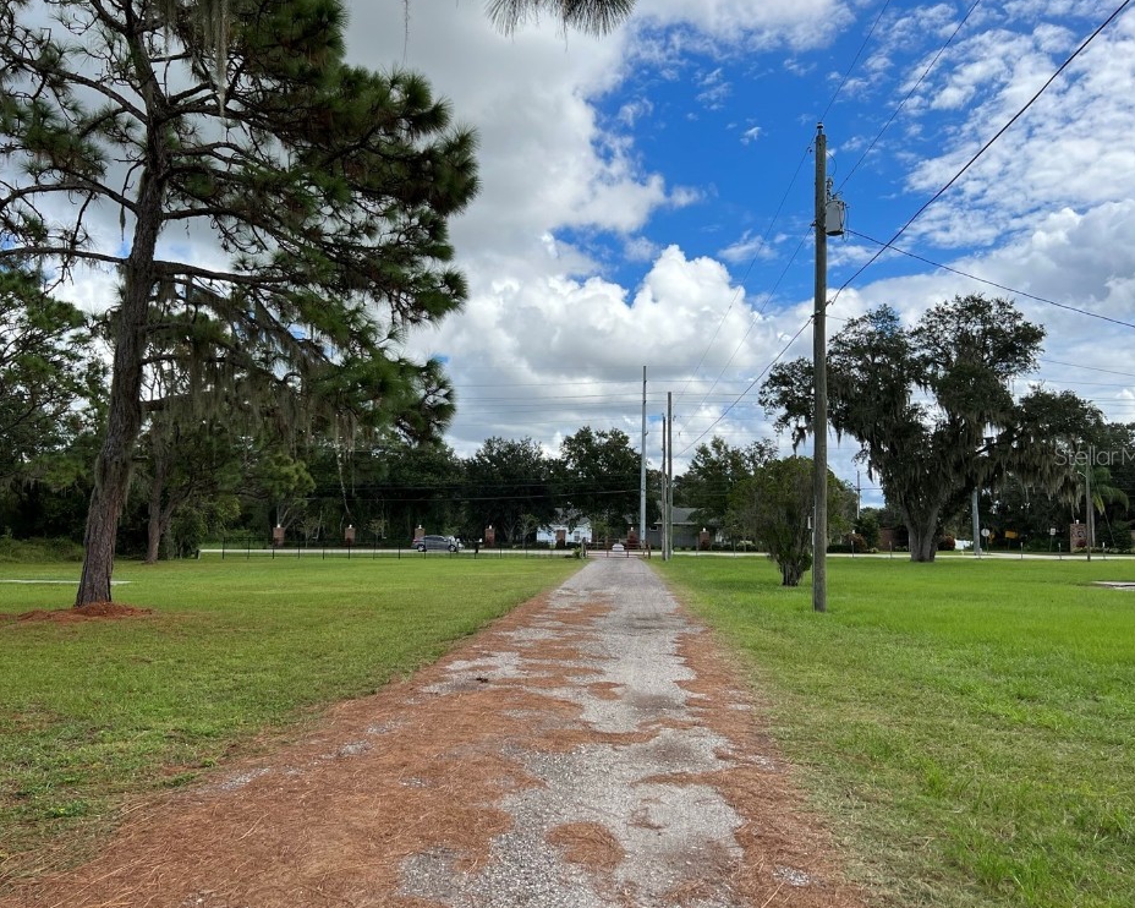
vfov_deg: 51.5
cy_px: 455
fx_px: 940
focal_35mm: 28
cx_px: 543
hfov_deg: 62.2
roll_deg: -0.3
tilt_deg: +5.2
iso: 50
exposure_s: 1/4831
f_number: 1.5
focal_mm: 5.7
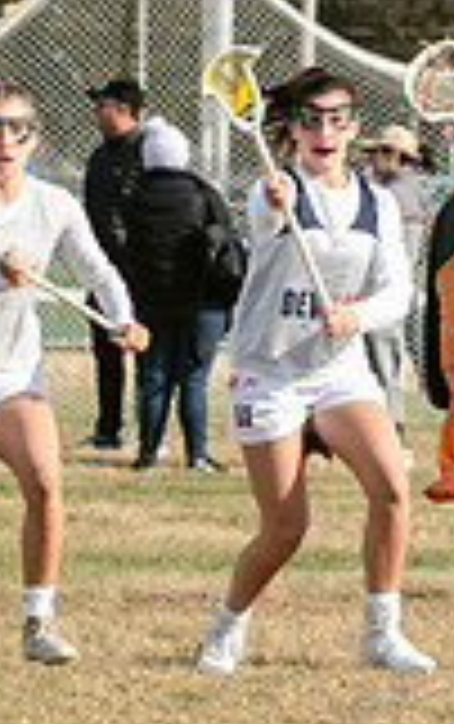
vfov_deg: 3.4
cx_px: 1687
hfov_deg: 2.1
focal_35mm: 616
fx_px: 12162
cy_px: 299
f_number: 7.1
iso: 250
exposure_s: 1/800
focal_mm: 125
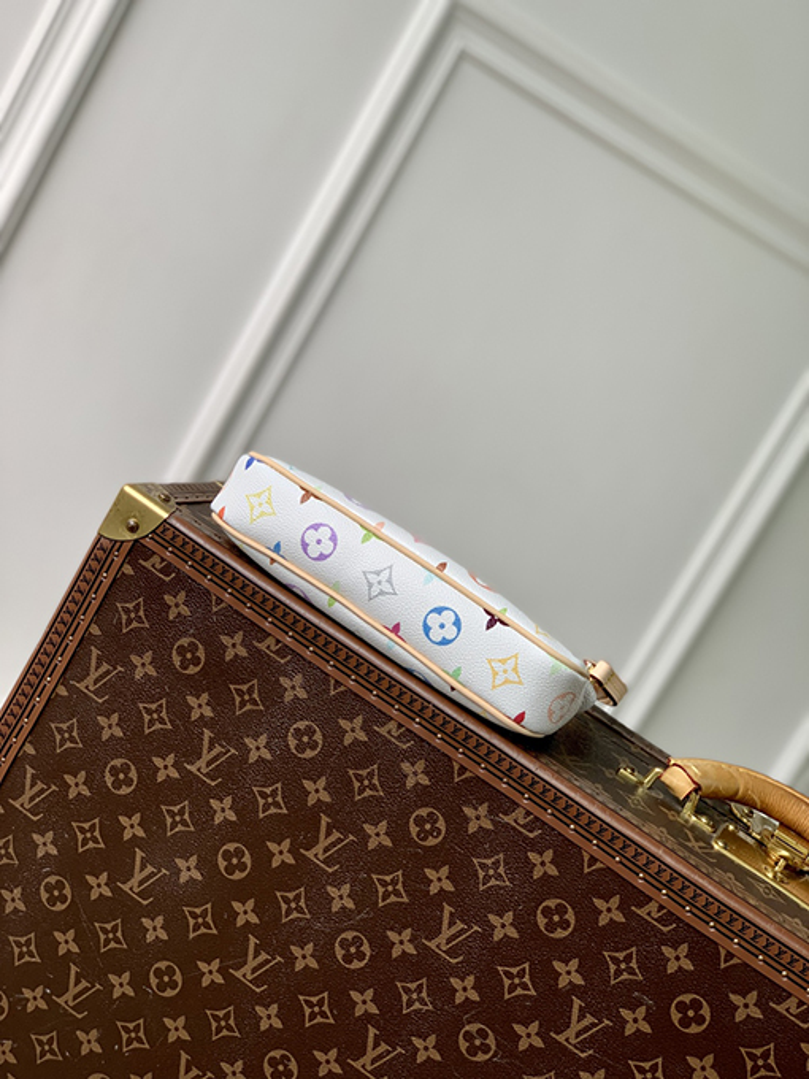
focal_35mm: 52
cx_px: 404
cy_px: 540
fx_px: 1620
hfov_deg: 28.0
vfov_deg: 36.8
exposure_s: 1/122
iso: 16
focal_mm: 6
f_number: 2.4
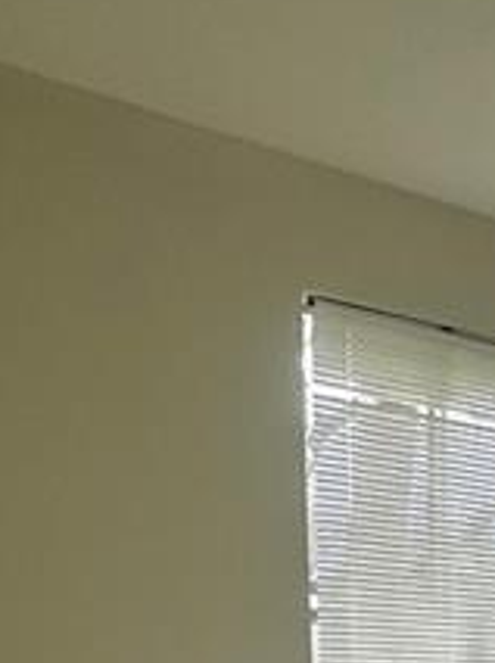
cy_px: 1024
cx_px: 648
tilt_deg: -12.6
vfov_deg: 20.7
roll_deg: -2.0
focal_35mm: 79
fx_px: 1511
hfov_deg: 17.4
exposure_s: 1/176
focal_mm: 2.22
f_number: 2.2
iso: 40
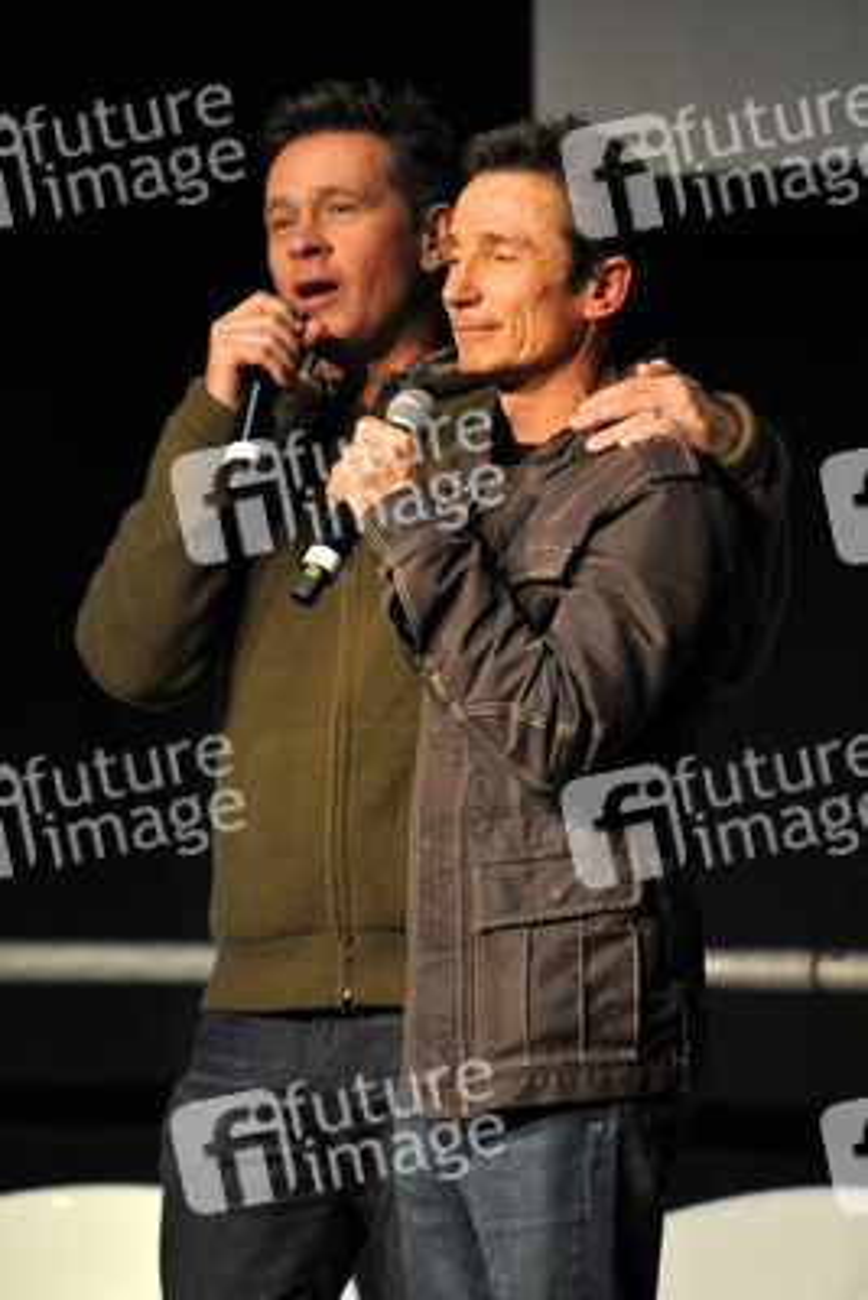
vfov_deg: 4.6
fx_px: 16260
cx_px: 434
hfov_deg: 3.1
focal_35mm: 450
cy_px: 650
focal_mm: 300
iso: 1600
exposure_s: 1/125
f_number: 6.3
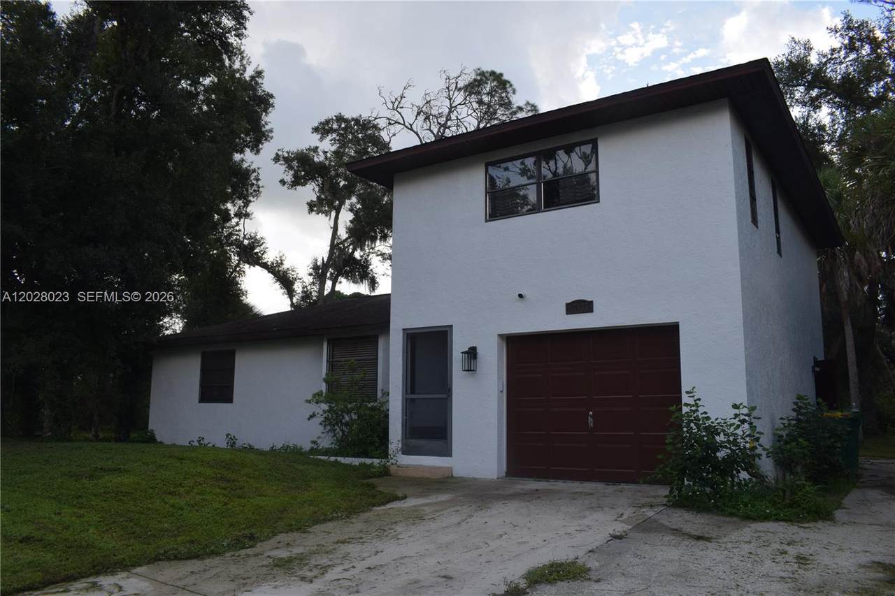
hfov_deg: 67.4
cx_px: 448
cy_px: 298
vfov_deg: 47.9
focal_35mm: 27
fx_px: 671
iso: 200
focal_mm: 18
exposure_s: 1/320
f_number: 9
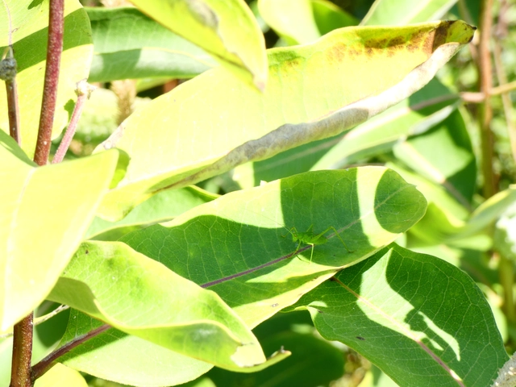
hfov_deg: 9.4
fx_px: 3145
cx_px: 258
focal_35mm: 211
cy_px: 194
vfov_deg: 7.0
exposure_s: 1/100
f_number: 5.5
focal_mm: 37.8
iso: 80
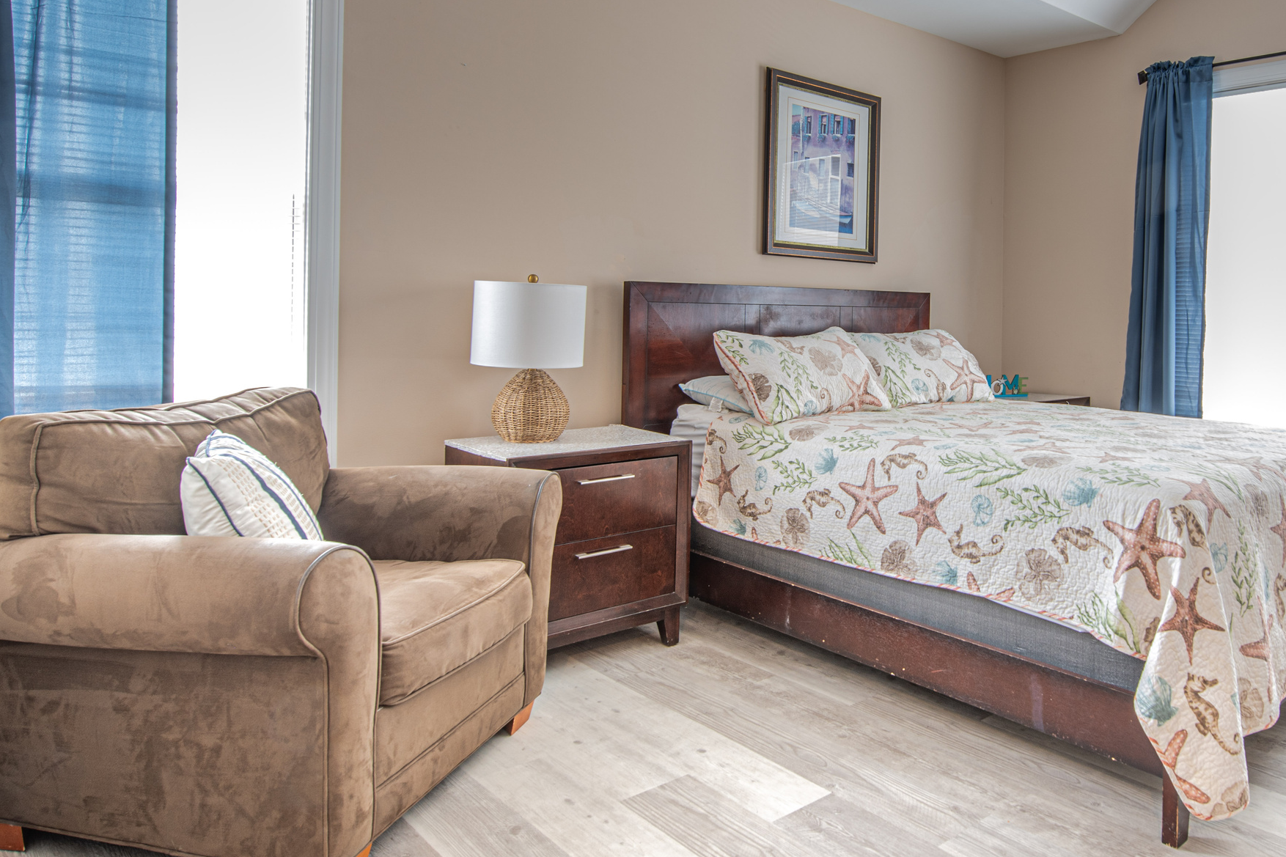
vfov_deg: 49.1
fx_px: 929
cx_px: 871
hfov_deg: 67.3
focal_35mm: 26
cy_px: 321
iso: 64
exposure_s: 2.5
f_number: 9
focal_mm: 14
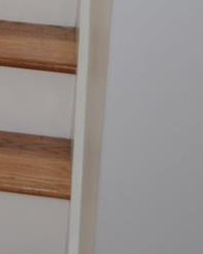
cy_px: -175
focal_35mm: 186
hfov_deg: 7.8
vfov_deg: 9.9
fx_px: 1398
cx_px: -270
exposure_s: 1/125
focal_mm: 22
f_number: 3.8
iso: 320
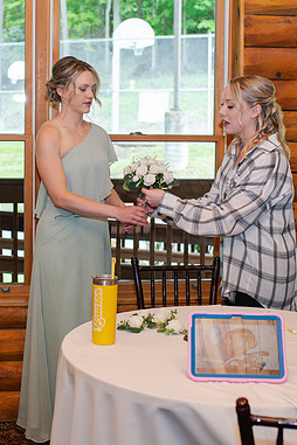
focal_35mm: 62
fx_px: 767
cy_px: 185
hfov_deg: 21.9
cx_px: 116
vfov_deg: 32.3
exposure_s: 1/200
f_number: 3.2
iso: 360
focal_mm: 35
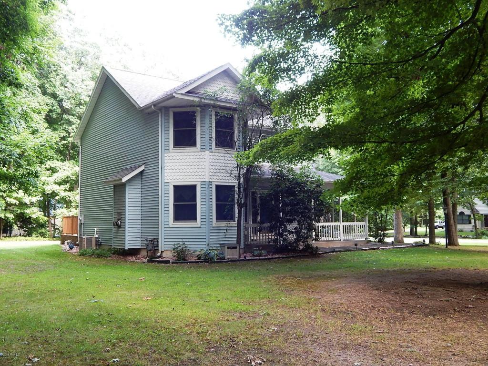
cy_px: 183
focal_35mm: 35
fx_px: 493
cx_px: 244
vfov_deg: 40.7
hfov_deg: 52.6
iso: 140
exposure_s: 1/30
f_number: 3.3
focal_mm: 6.1
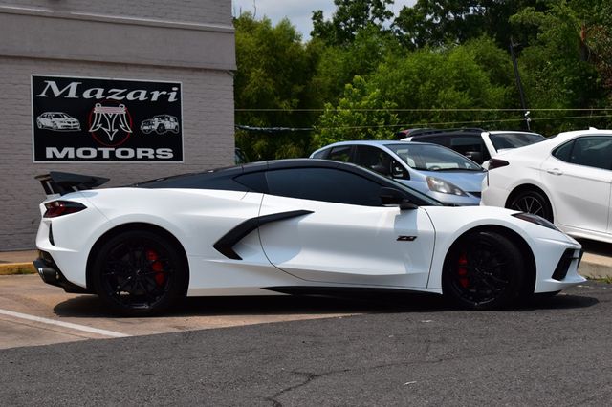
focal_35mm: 69
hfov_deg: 29.3
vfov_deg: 19.7
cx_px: 306
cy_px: 204
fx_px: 1172
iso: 200
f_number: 11
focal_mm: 46
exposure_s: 1/640
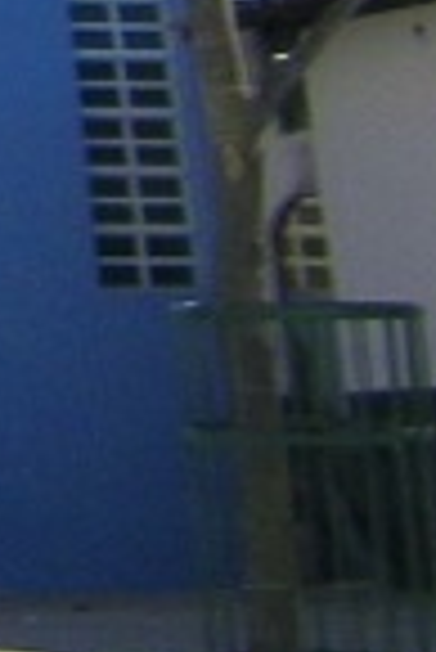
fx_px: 3715
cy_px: -504
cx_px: -1582
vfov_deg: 9.6
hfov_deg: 5.4
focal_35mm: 205
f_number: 7
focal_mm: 4.9
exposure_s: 1/320
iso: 80
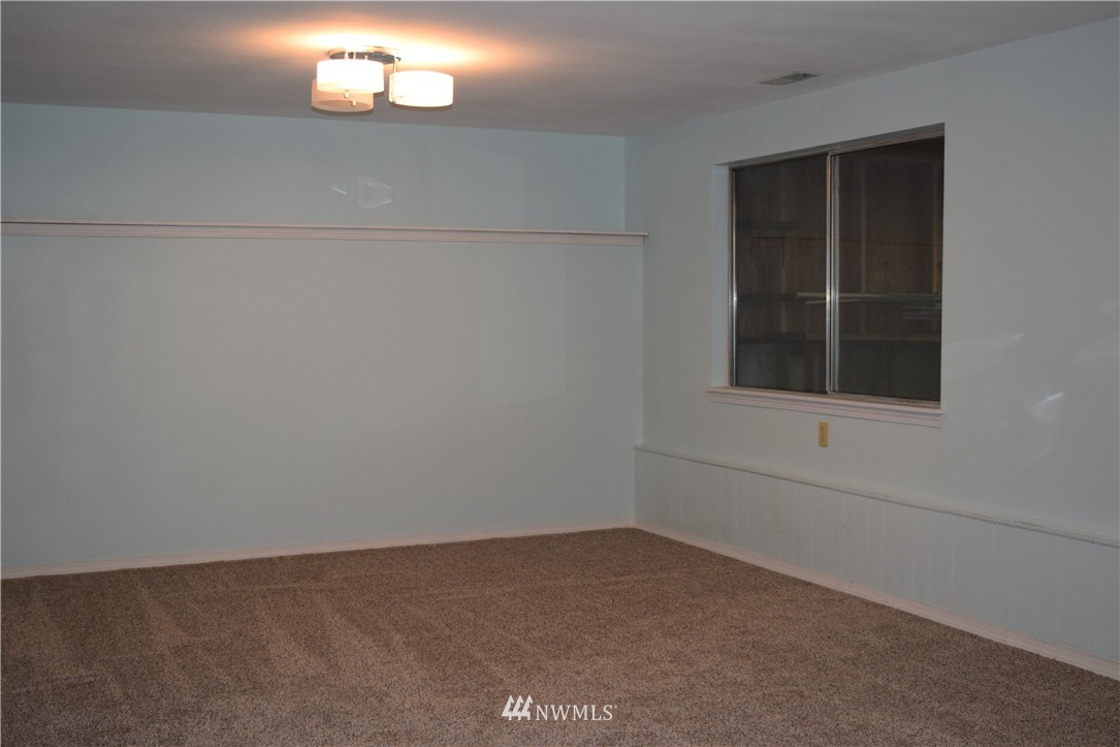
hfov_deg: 46.4
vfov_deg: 31.9
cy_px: 374
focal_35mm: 42
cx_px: 560
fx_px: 1306
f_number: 5
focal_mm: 28
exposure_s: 1/100
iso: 800
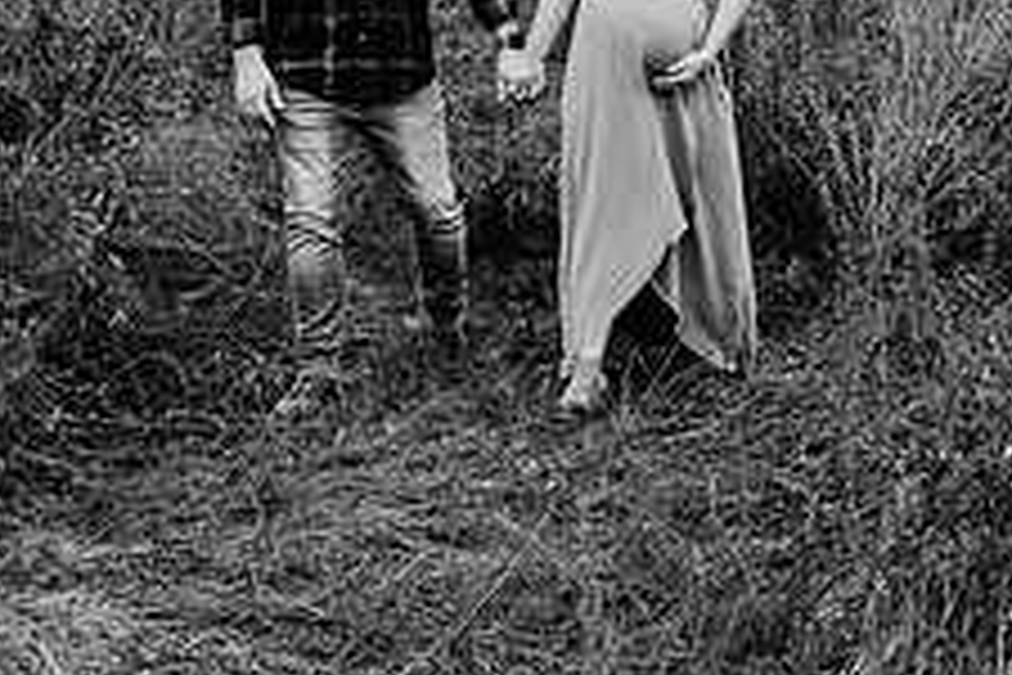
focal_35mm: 62
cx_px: 585
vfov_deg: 21.4
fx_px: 1743
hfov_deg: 32.3
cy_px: 56
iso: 400
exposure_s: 1/250
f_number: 2.5
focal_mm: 24
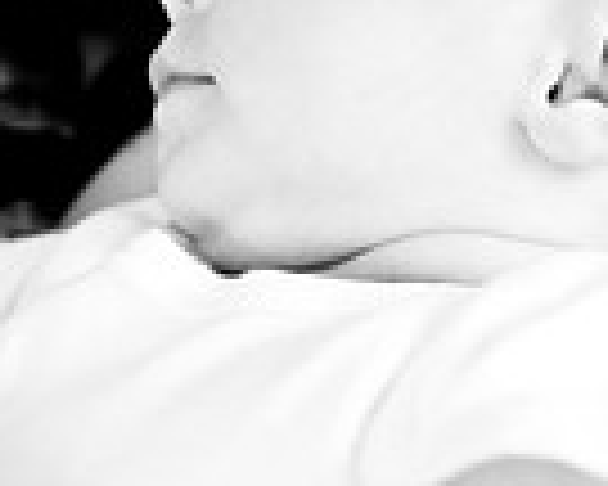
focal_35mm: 329
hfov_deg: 5.9
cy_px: -86
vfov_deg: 4.7
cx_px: 254
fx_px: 5920
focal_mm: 70
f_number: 2.8
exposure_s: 1/25
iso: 200
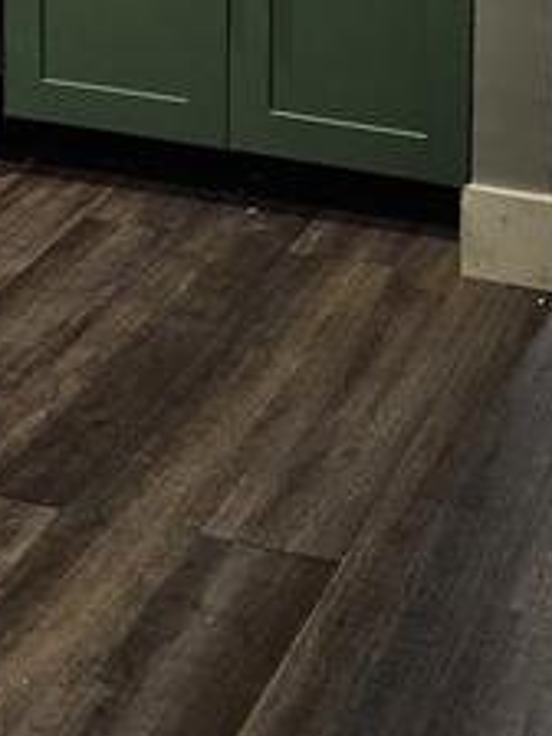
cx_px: 585
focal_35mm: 79
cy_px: -447
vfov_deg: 20.3
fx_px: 1680
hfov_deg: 18.1
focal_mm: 6.4
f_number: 1.8
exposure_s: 1/120
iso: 250
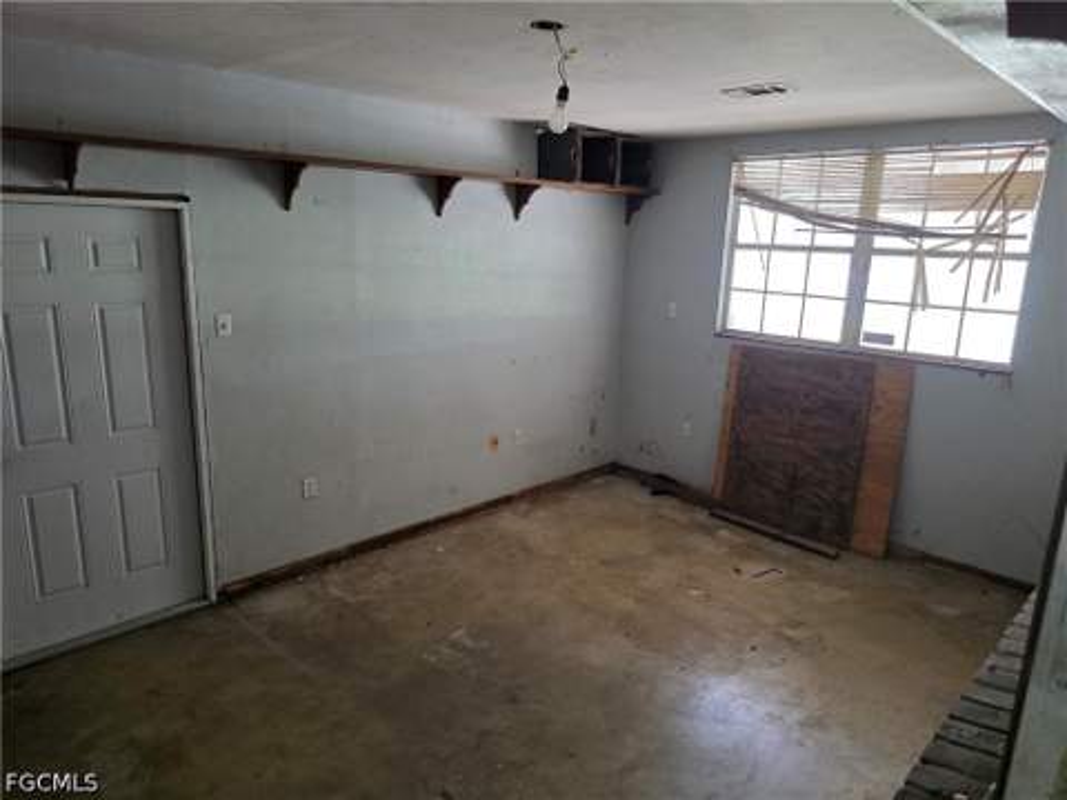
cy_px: 400
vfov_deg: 58.9
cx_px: 534
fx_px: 709
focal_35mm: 23
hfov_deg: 73.9
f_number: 1.7
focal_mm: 6.3
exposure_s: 1/120
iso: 400
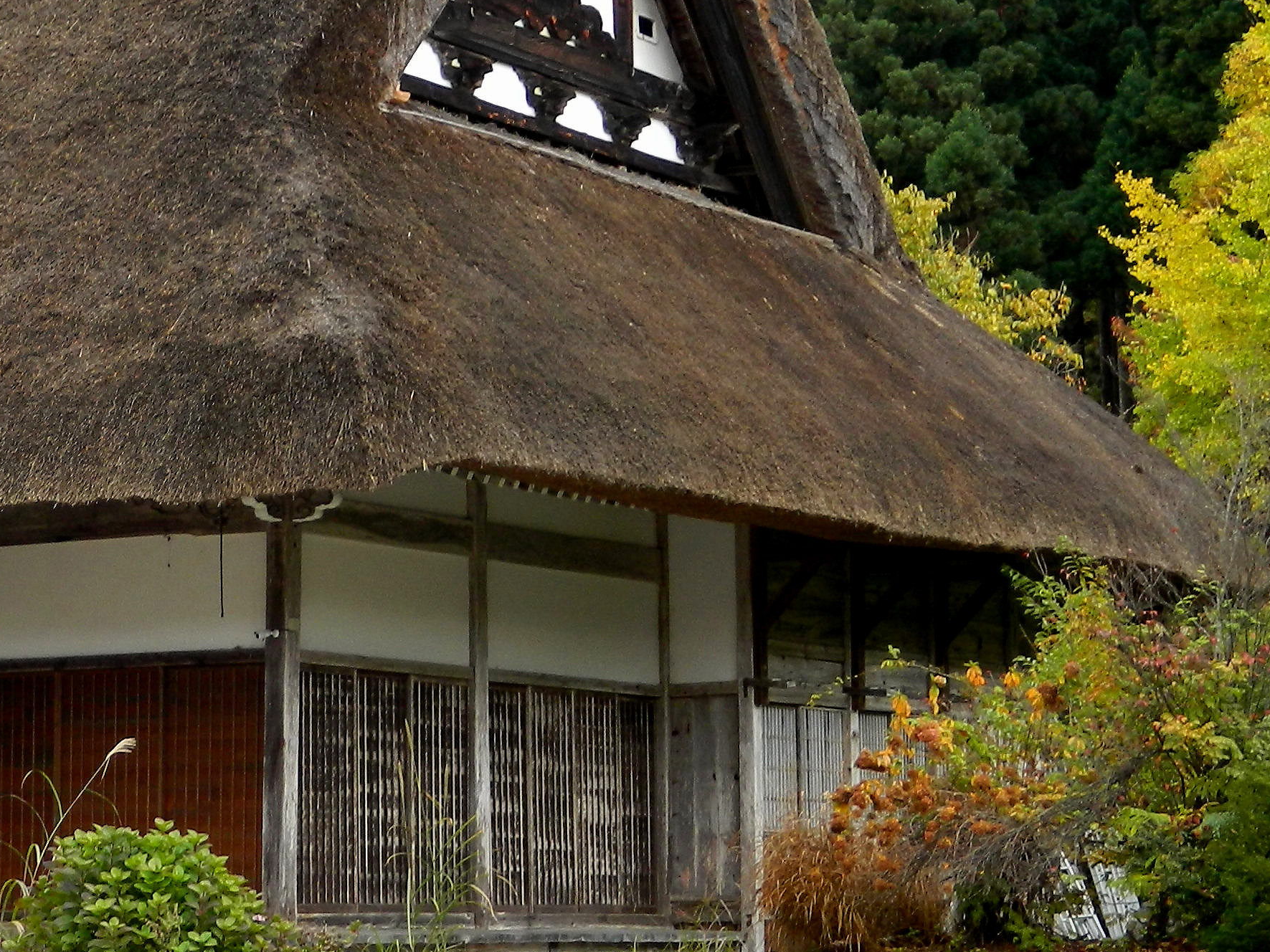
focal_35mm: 100
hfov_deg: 19.2
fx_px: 3669
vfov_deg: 14.8
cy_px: 408
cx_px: 85
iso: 80
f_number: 3.5
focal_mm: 7.3
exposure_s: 1/60
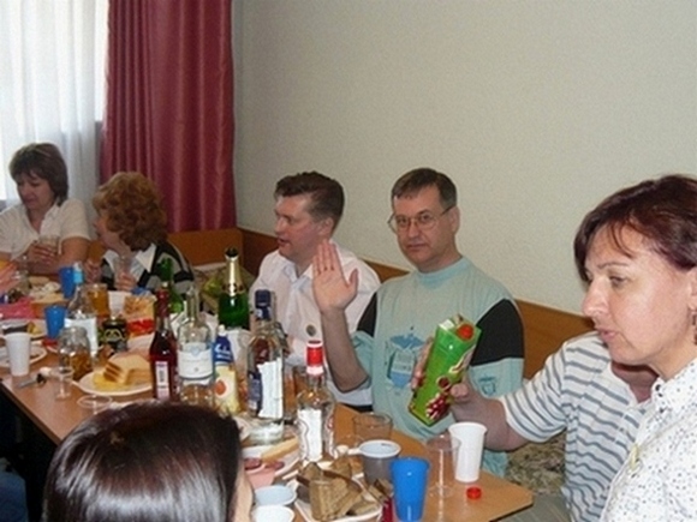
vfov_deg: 32.2
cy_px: 261
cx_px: 348
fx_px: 906
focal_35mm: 45
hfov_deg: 42.1
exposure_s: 1/30
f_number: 2.8
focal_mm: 5.5
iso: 200
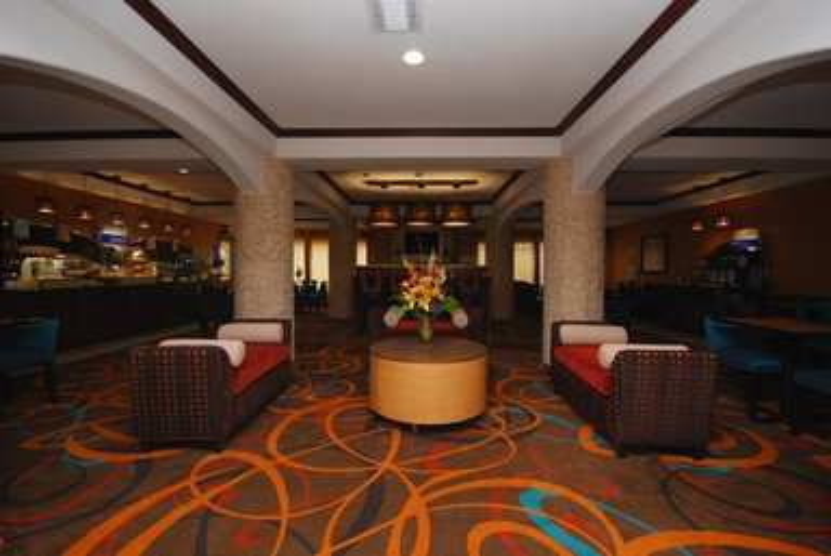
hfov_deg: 100.3
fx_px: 347
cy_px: 278
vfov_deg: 77.5
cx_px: 416
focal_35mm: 15
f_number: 5.6
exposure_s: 1/60
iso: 400
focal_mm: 10
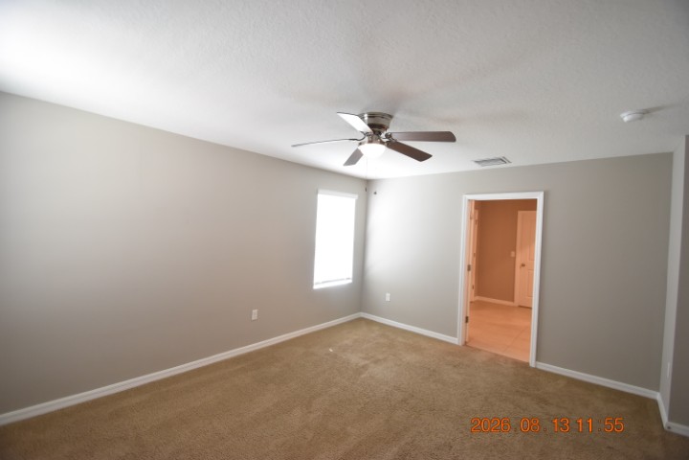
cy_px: 230
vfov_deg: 77.3
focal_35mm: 15
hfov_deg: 100.4
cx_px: 344
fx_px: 287
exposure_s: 1/60
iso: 800
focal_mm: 10
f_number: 4
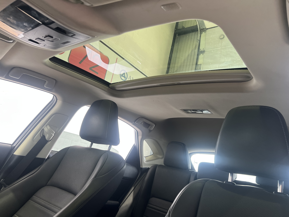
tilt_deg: +14.9
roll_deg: -12.1
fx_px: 217
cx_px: 144
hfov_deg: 67.3
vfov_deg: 53.1
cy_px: 108
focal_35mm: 26
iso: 125
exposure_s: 1/113
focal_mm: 5.7
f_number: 1.5
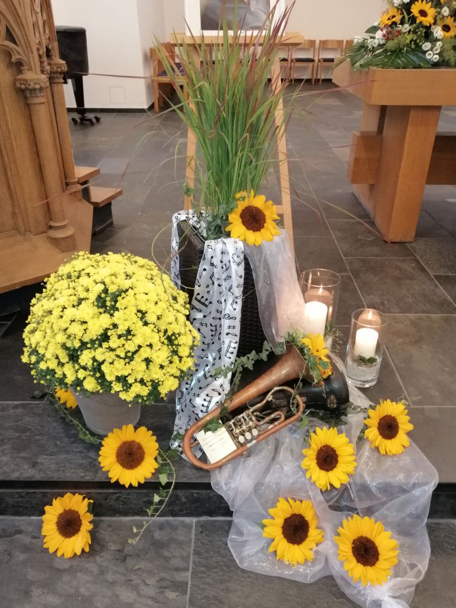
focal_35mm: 28
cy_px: 314
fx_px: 492
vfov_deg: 63.4
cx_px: 228
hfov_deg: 49.8
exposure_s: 1/25
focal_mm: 3.95
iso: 400
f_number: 1.8
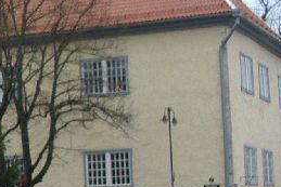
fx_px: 953
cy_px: 40
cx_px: -148
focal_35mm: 122
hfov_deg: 15.4
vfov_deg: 11.2
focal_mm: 5.8
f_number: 2.6
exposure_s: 1/50
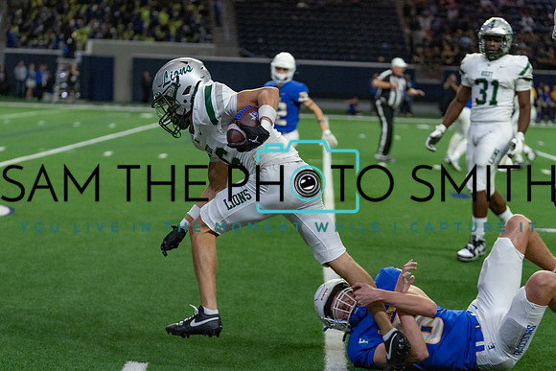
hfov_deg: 22.8
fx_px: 1377
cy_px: 186
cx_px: 278
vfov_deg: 15.3
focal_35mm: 89
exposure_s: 1/1250
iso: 4000
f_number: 2.8
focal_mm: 83
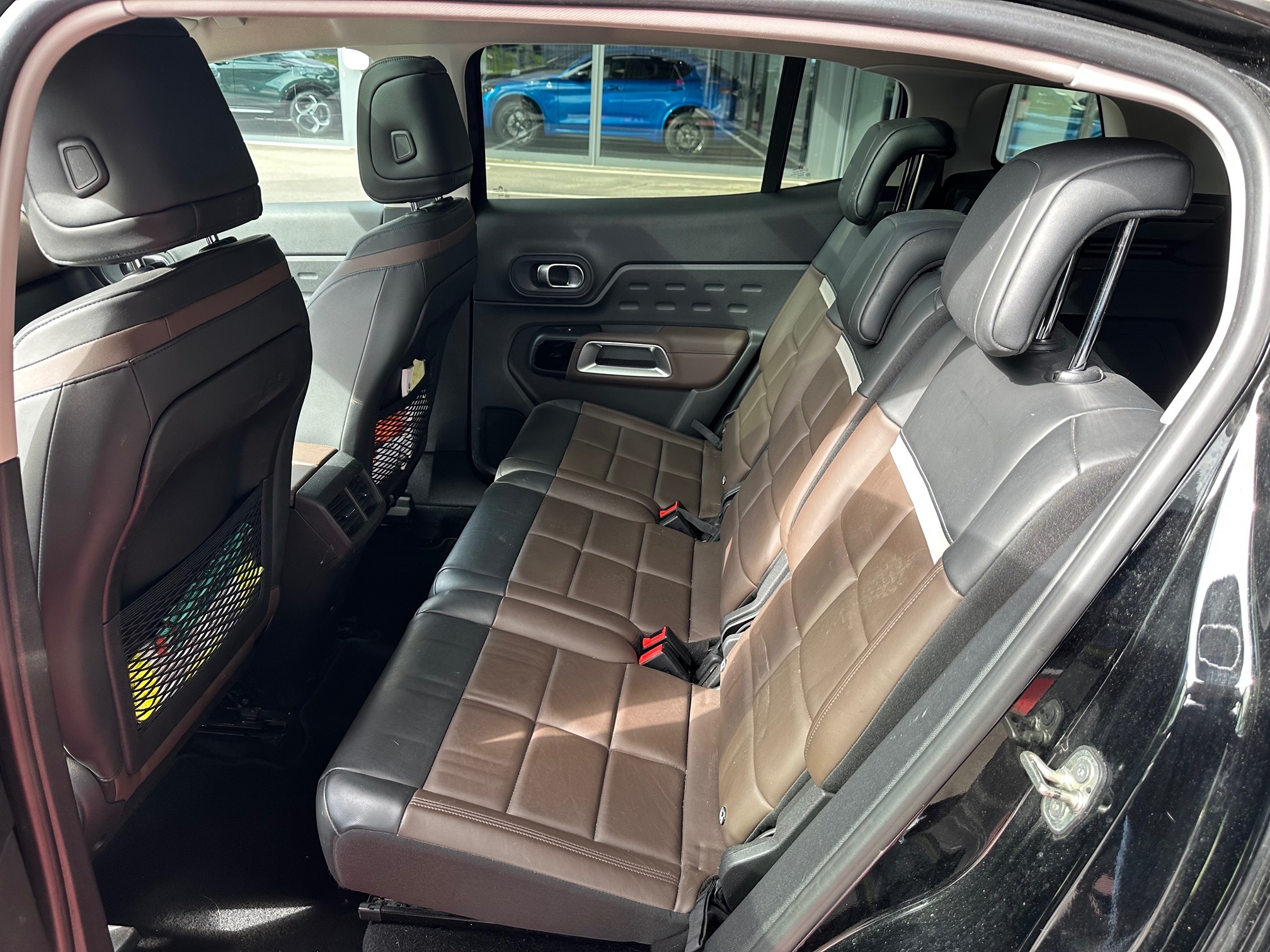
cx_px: 635
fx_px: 881
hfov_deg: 71.6
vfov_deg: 56.8
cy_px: 476
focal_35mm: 24
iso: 100
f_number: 1.78
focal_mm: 6.86
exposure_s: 1/121
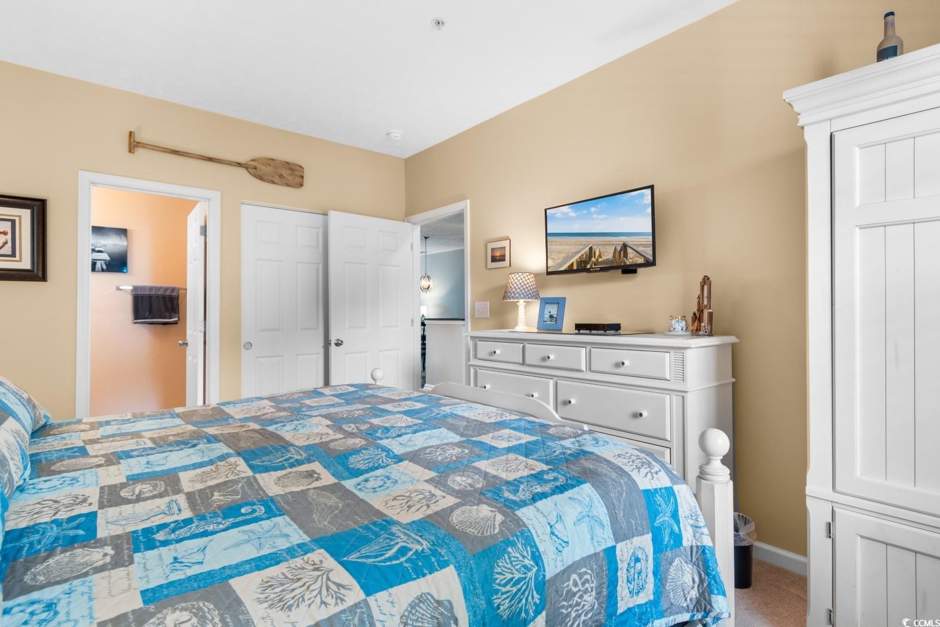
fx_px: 470
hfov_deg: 90.0
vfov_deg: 67.4
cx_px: 470
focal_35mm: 18
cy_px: 314
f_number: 4.8
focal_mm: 12
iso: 100
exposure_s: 1/3
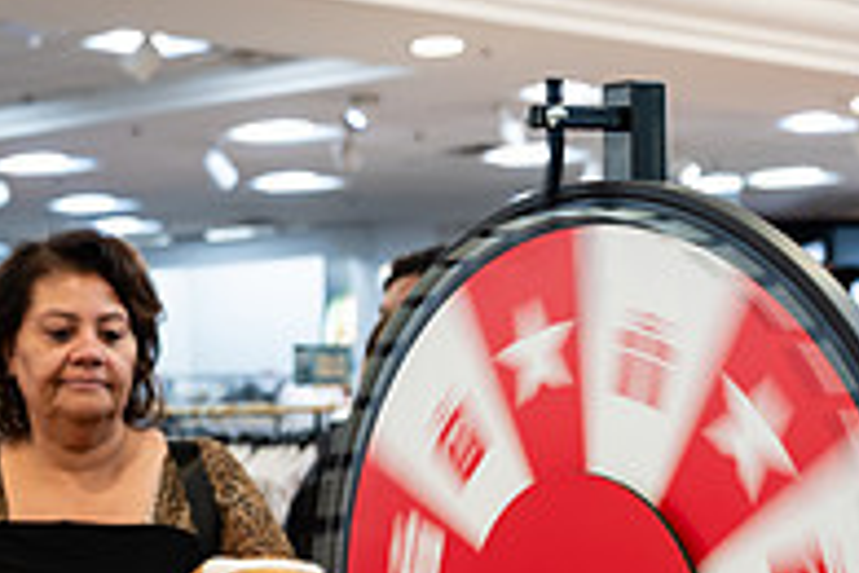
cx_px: 282
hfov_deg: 20.5
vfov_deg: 13.5
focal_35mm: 99
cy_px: 672
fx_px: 2362
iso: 200
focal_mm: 33
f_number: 3.2
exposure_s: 1/25
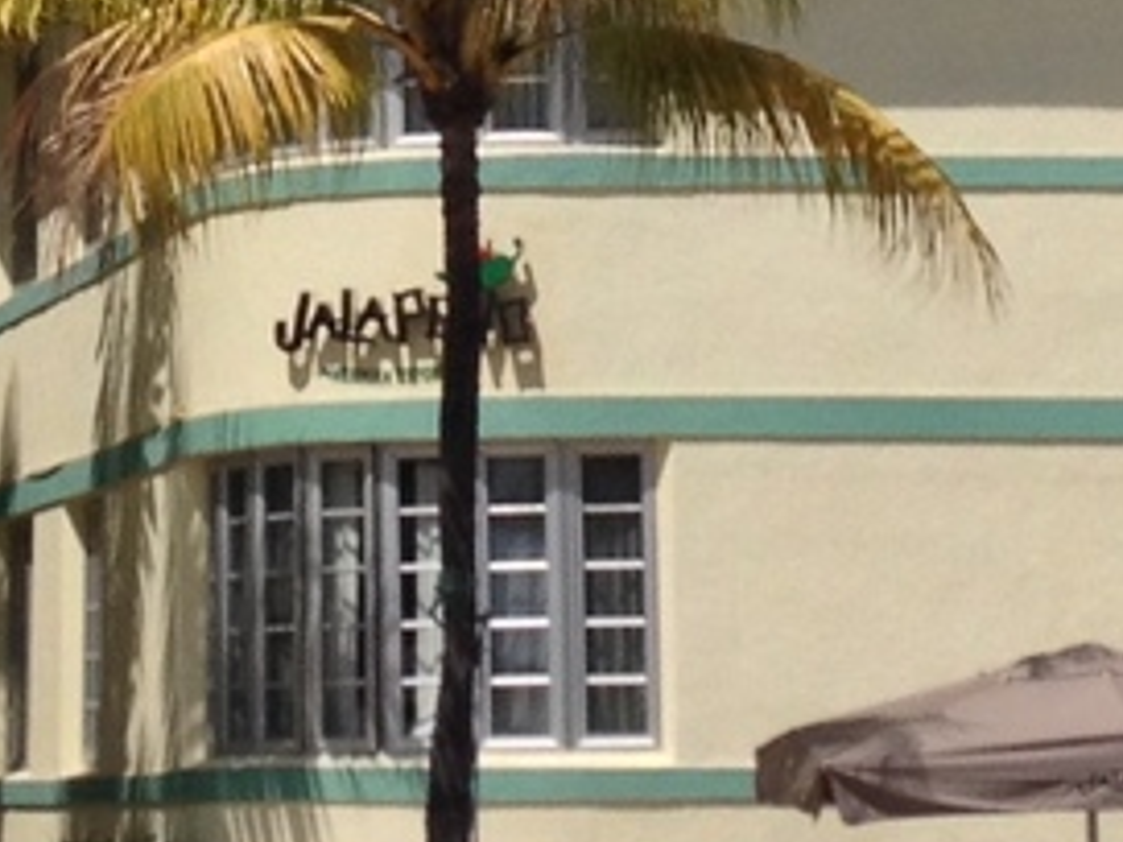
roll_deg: +0.4
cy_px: -433
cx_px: 504
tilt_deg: +8.8
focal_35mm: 206
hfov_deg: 9.6
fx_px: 6683
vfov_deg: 7.1
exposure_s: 1/2513
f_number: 2.4
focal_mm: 4.28
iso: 50
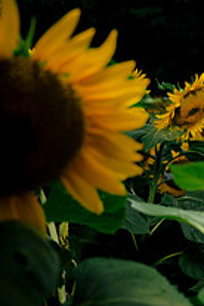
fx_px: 705
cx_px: 305
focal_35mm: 83
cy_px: 182
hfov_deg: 15.2
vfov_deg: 24.4
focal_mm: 29
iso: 64
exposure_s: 1/50
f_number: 3.2
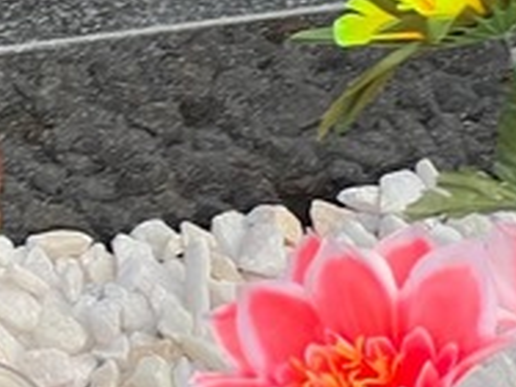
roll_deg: -2.4
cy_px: -437
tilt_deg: -30.9
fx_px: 4916
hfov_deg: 5.9
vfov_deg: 4.4
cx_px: -430
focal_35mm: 330
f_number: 2.8
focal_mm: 9
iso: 40
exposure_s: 1/121
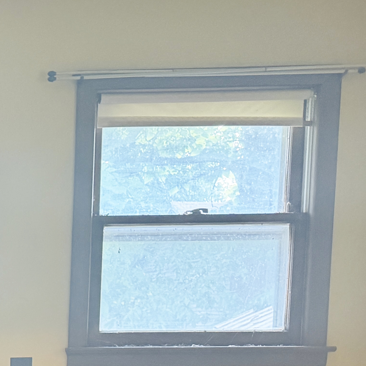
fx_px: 957
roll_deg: +0.9
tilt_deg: -6.9
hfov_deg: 18.0
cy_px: 431
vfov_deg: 20.4
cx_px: -258
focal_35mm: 80
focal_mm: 6.76
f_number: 1.78
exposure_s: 1/60
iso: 500
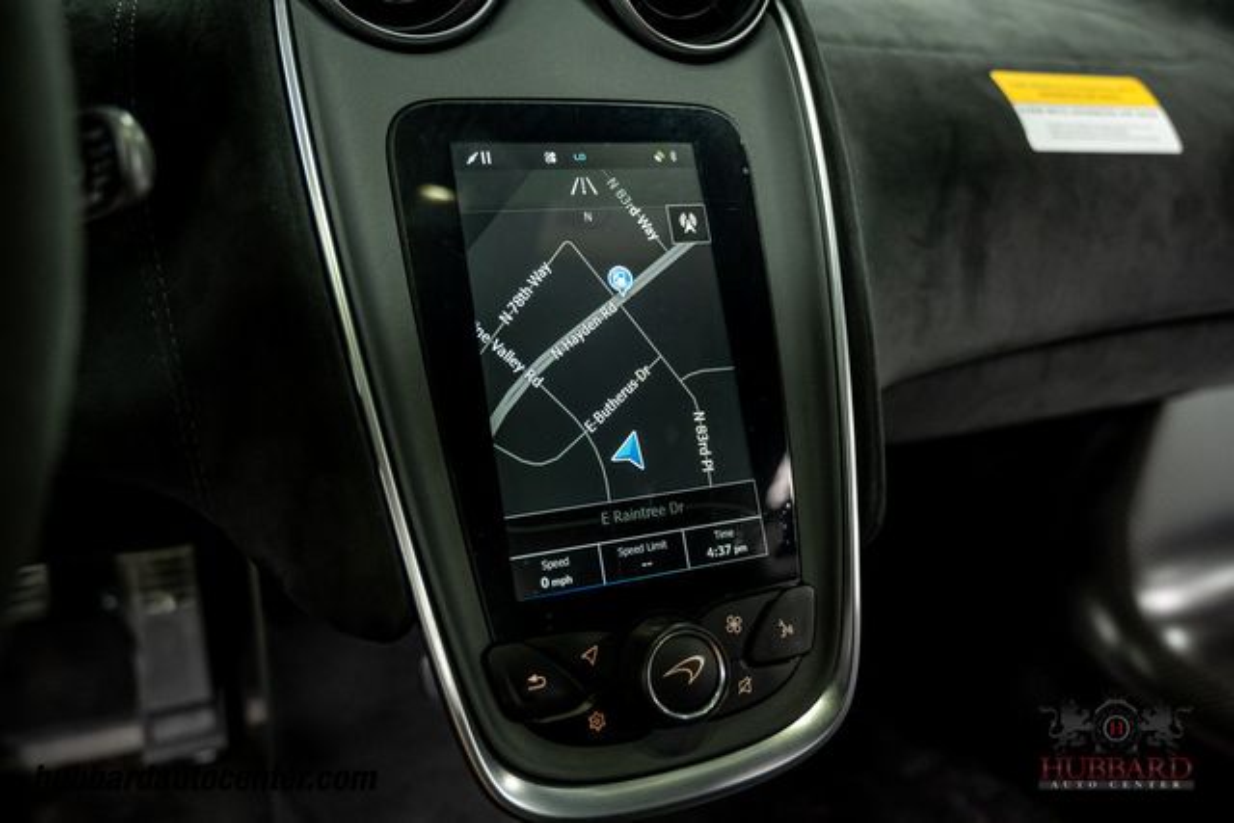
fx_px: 977
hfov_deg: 64.5
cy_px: 412
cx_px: 617
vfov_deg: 45.7
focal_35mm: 28
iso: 3200
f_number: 4
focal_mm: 28.5
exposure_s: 1/60
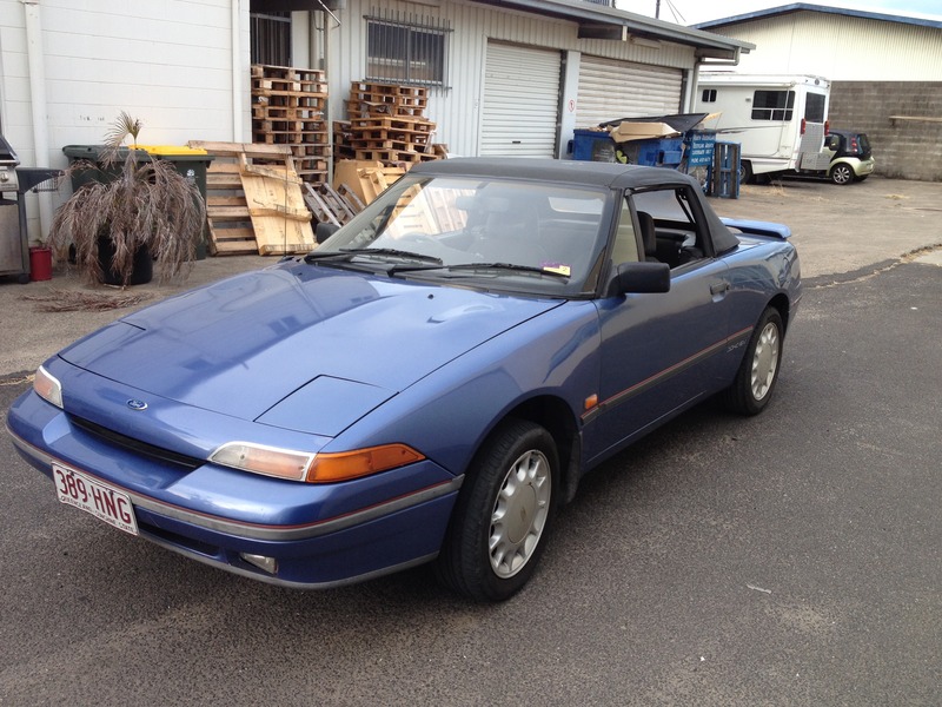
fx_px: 952
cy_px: 354
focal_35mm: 35
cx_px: 471
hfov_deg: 52.6
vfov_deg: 40.7
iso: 50
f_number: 2.4
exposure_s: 1/173
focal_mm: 4.28
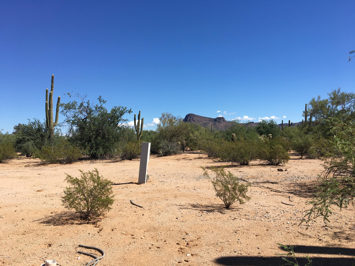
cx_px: 178
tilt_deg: +1.1
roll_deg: +0.6
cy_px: 133
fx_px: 297
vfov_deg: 48.2
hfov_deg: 61.7
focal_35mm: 29
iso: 25
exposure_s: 1/1876
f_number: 2.2
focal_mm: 4.15
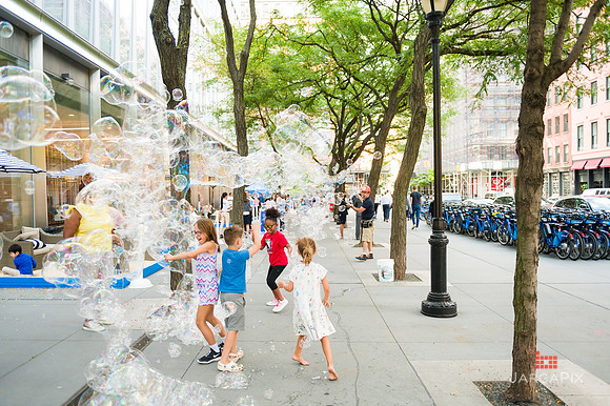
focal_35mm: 27
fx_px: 457
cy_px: 203
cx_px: 305
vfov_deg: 47.9
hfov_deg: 67.4
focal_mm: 27
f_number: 3.2
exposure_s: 1/500
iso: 800
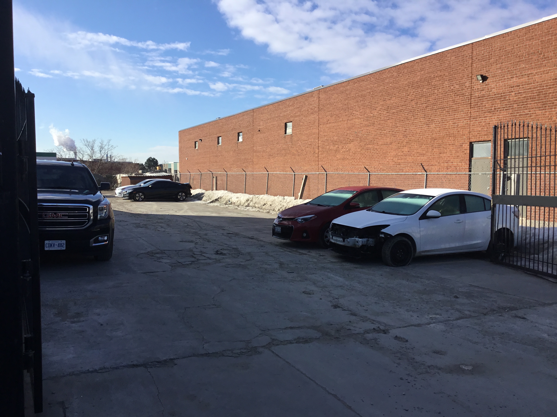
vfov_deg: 45.4
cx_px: 278
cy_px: 208
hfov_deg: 58.4
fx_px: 499
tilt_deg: -4.4
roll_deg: +1.0
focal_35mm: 31
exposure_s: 1/1335
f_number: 2.4
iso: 25
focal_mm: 3.3
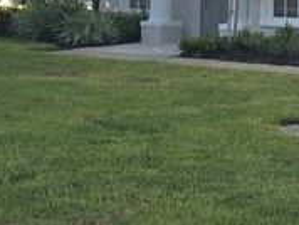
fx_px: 1142
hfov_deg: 14.6
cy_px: -57
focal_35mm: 132
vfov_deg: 11.0
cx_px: 314
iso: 12
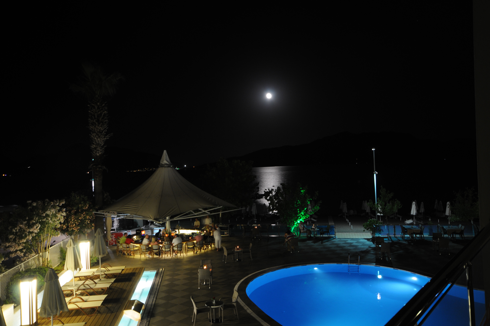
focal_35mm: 30
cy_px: 163
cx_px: 245
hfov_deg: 62.0
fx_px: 408
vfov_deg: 43.5
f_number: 7.1
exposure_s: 1.6
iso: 400
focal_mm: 20
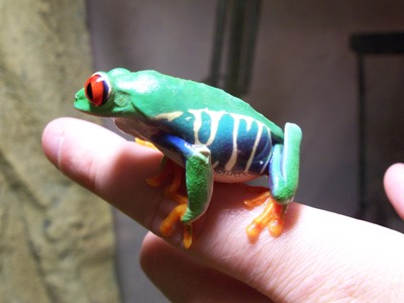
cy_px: 152
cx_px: 202
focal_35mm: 42
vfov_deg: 34.3
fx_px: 490
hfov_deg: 44.8
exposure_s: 1/20
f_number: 2.8
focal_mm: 7.2
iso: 140
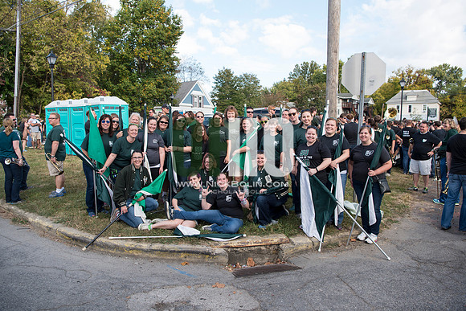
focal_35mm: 24
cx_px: 233
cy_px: 156
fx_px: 311
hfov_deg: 73.7
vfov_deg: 53.2
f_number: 4.5
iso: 250
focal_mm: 24
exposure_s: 1/500
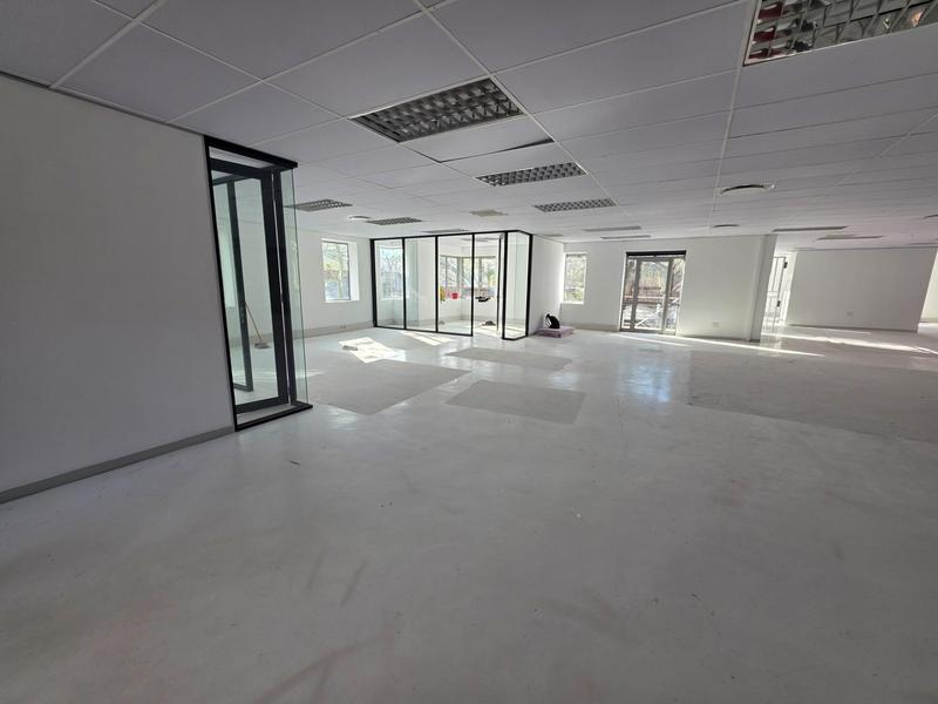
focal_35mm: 13
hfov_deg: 106.2
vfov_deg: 89.9
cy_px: 352
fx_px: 352
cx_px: 469
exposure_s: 1/359
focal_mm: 2.2
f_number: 1.9
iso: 125
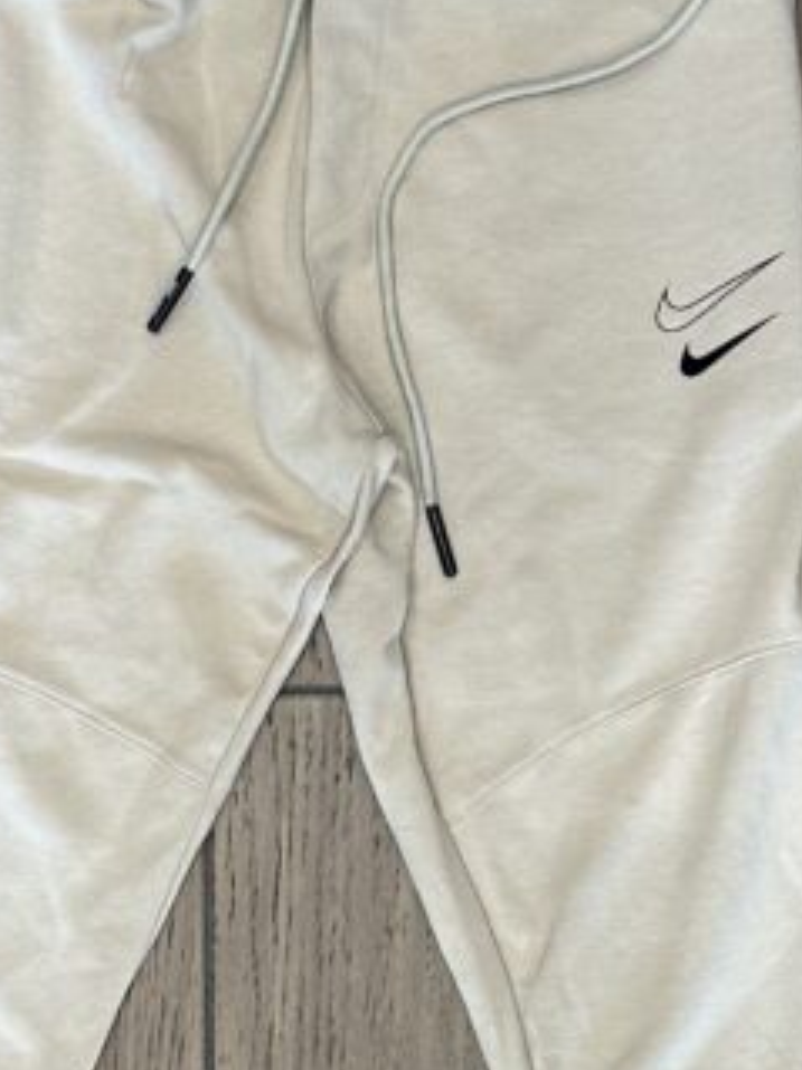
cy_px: 788
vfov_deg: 25.1
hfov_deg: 19.1
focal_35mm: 77
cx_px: 282
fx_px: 2380
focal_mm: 6.86
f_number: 1.78
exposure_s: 1/100
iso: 160
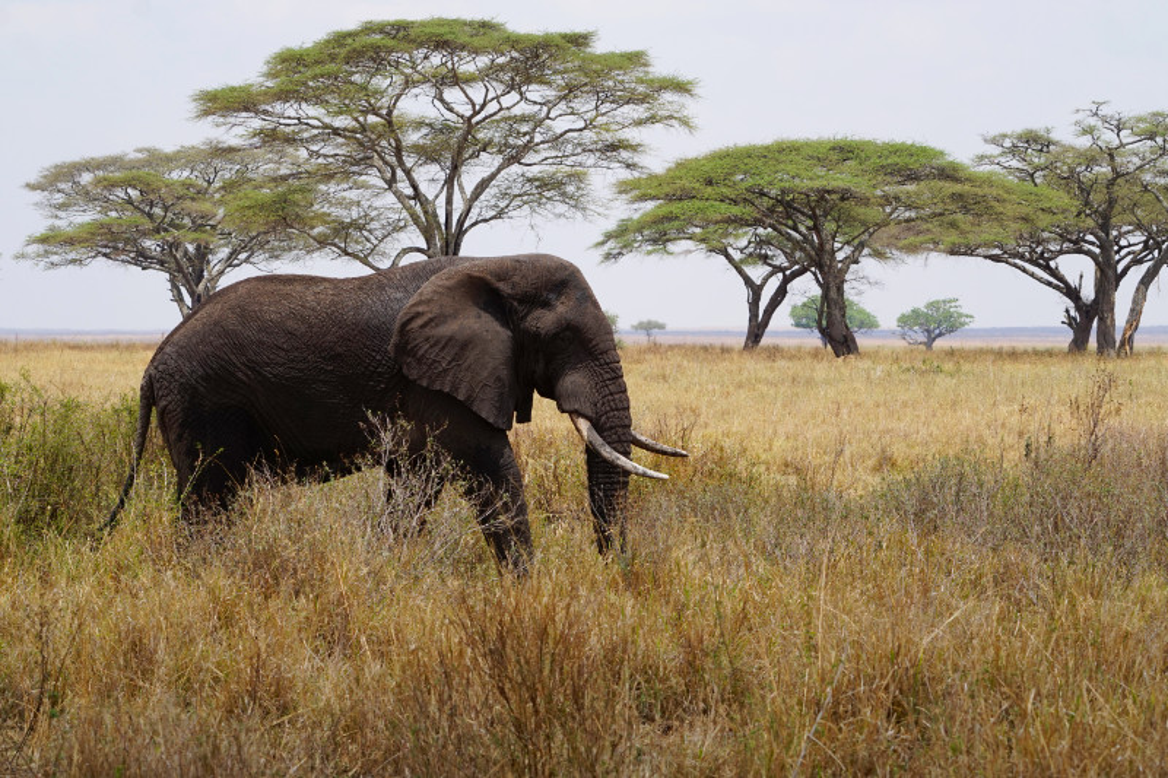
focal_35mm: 150
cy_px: 389
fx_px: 4865
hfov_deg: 13.7
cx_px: 584
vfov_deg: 9.1
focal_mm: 100
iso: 100
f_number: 9
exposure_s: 1/200
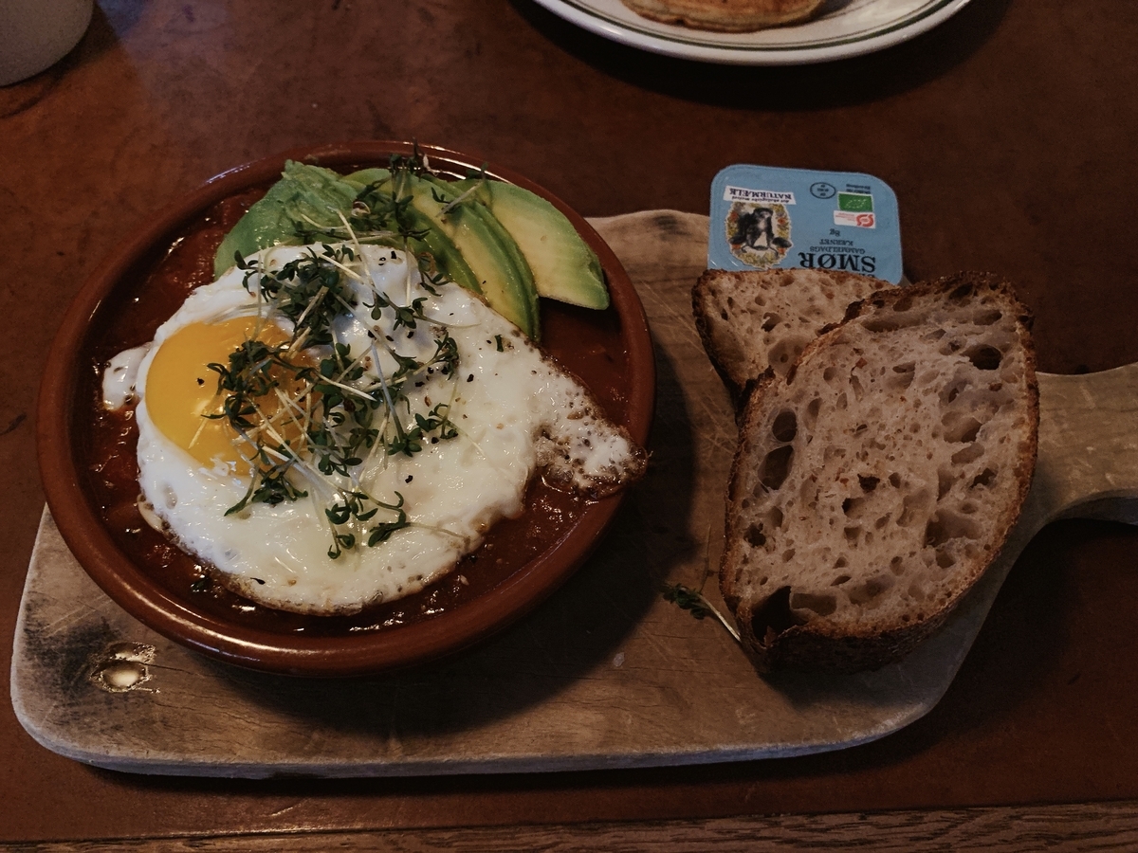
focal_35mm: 26
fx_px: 855
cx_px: 569
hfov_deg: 67.3
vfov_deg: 53.1
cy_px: 426
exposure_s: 1/25
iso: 500
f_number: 1.8
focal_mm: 4.25
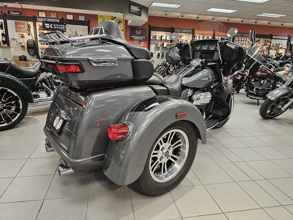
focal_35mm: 23
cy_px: 110
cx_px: 146
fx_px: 195
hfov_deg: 73.9
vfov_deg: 58.9
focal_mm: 6.3
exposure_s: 1/120
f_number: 1.7
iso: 320
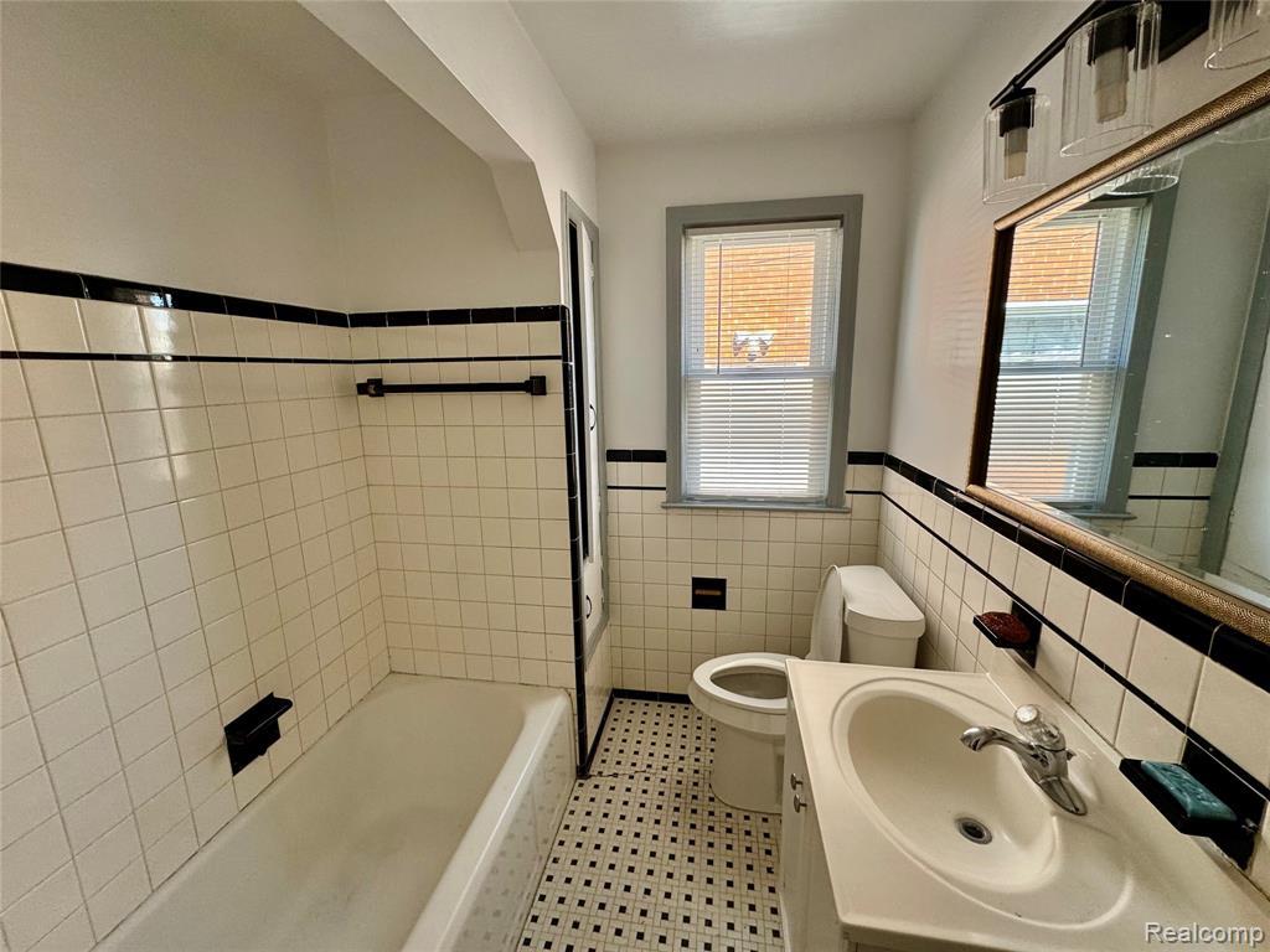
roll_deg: +1.3
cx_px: 635
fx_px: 514
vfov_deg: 85.7
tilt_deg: -11.7
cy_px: 476
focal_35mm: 14
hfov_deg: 102.1
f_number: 2.2
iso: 125
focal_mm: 2.22
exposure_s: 1/99
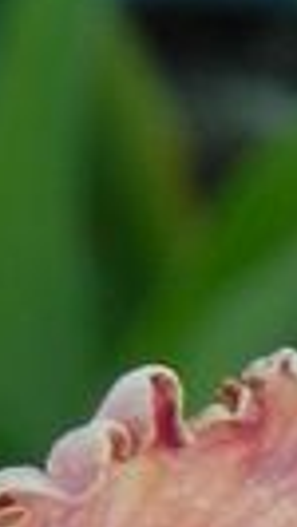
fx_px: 13219
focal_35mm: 946
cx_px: -218
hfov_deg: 1.3
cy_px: 1304
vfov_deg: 2.3
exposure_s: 1/160
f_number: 5.6
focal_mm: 25.7
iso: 160
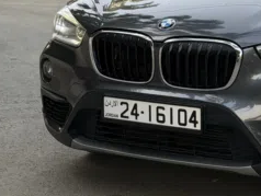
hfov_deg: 14.9
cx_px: 293
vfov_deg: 11.4
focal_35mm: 129
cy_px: 7
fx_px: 974
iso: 80
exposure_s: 1/472
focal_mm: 6.76
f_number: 1.78
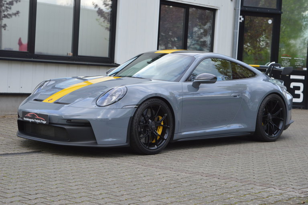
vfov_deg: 18.9
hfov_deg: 28.1
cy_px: 102
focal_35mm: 72
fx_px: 616
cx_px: 154
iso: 220
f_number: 5.6
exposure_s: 1/125
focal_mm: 48
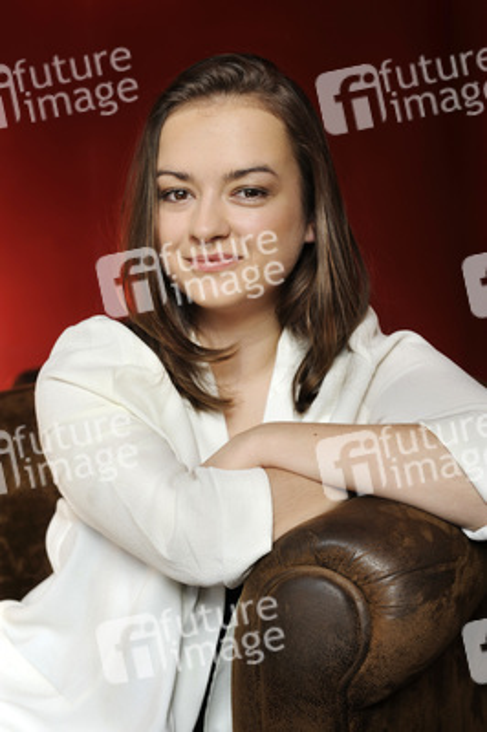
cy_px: 366
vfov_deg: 28.9
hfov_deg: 19.4
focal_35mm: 70
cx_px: 244
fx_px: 1423
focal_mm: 70
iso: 500
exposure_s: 1/60
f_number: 5
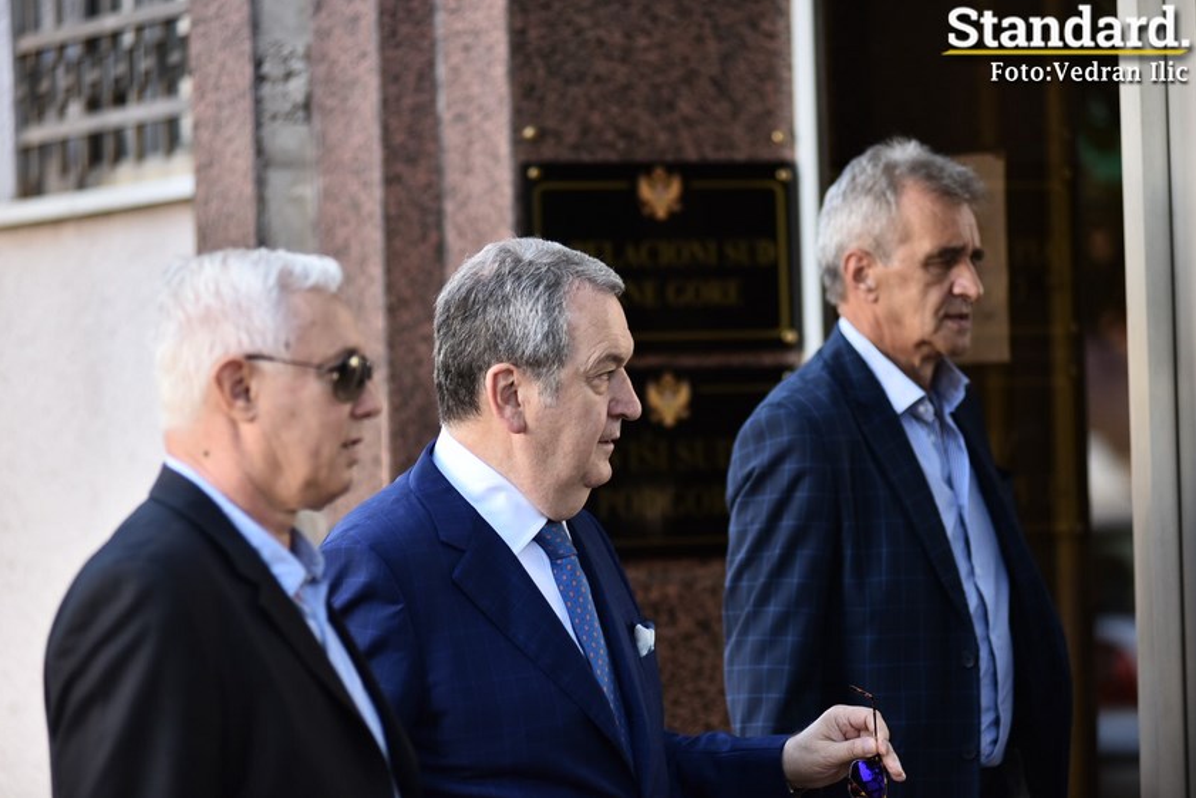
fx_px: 4851
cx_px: 597
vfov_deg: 9.4
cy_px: 400
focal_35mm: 146
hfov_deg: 14.1
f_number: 2.8
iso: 500
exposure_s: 1/400
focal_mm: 145
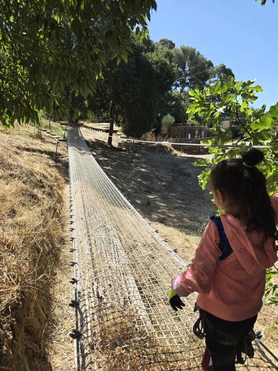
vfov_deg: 73.9
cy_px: 186
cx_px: 139
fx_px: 246
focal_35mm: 23
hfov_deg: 58.9
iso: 12
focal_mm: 6.3
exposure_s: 1/354
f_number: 1.7
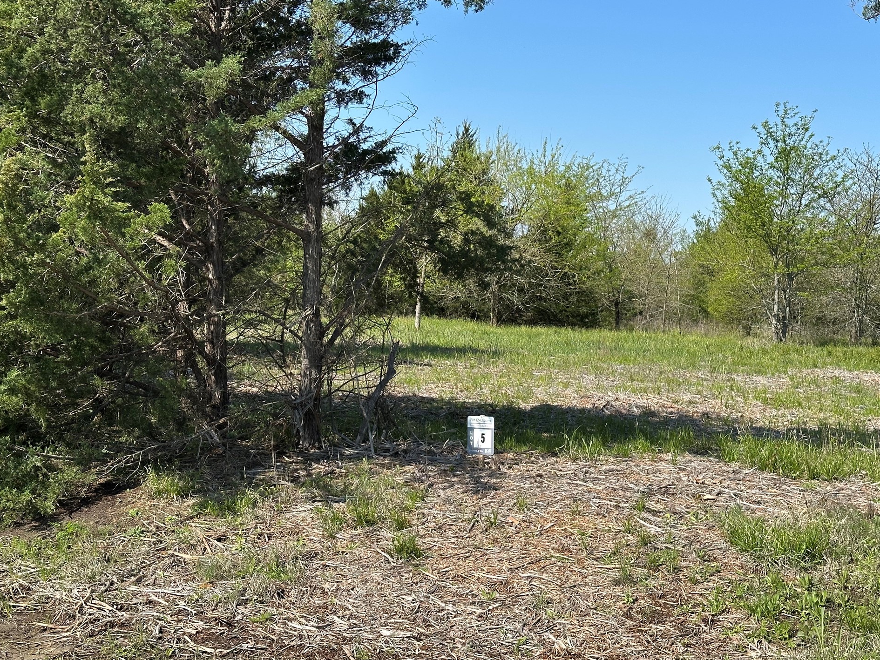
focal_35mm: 52
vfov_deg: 28.0
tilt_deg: +0.5
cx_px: 451
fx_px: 1322
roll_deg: -2.4
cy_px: 320
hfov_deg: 36.8
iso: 64
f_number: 1.78
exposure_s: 1/2809
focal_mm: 6.86
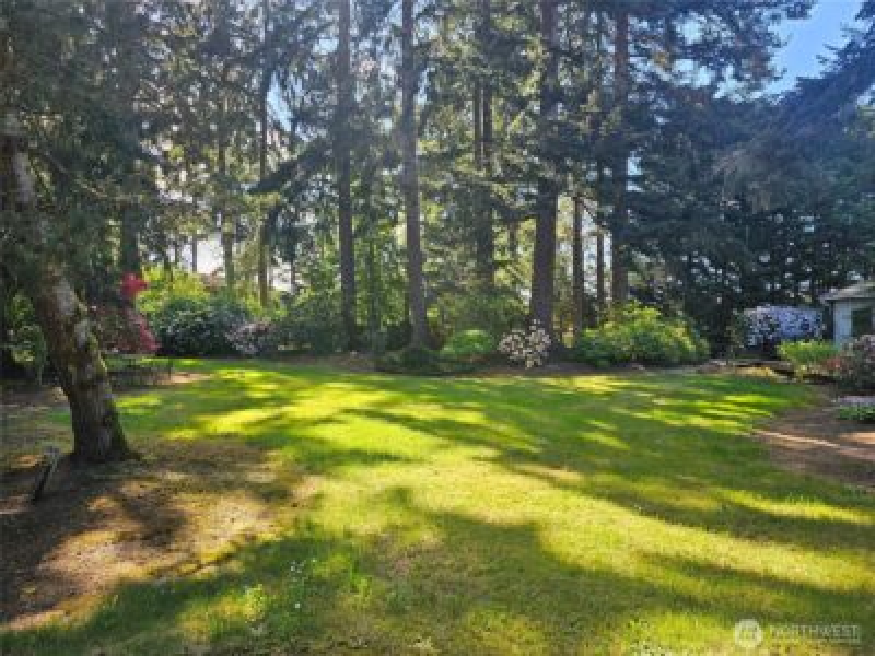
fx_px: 581
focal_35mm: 23
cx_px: 438
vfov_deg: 58.9
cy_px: 328
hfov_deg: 73.9
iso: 12
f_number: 1.7
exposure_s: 1/120
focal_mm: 6.3
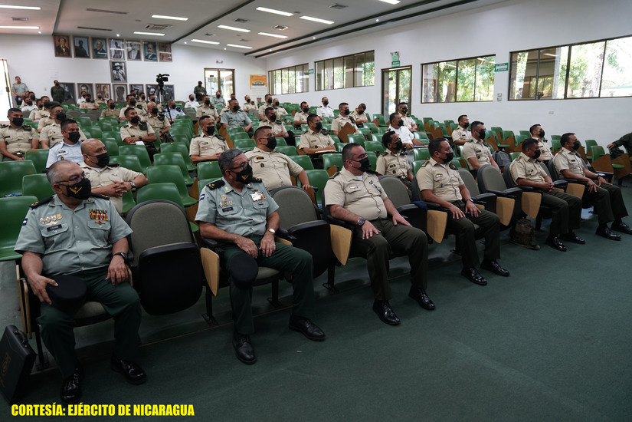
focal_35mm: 24
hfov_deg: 73.7
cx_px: 316
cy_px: 211
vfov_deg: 53.1
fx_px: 421
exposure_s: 1/60
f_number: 2.8
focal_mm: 24
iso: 800
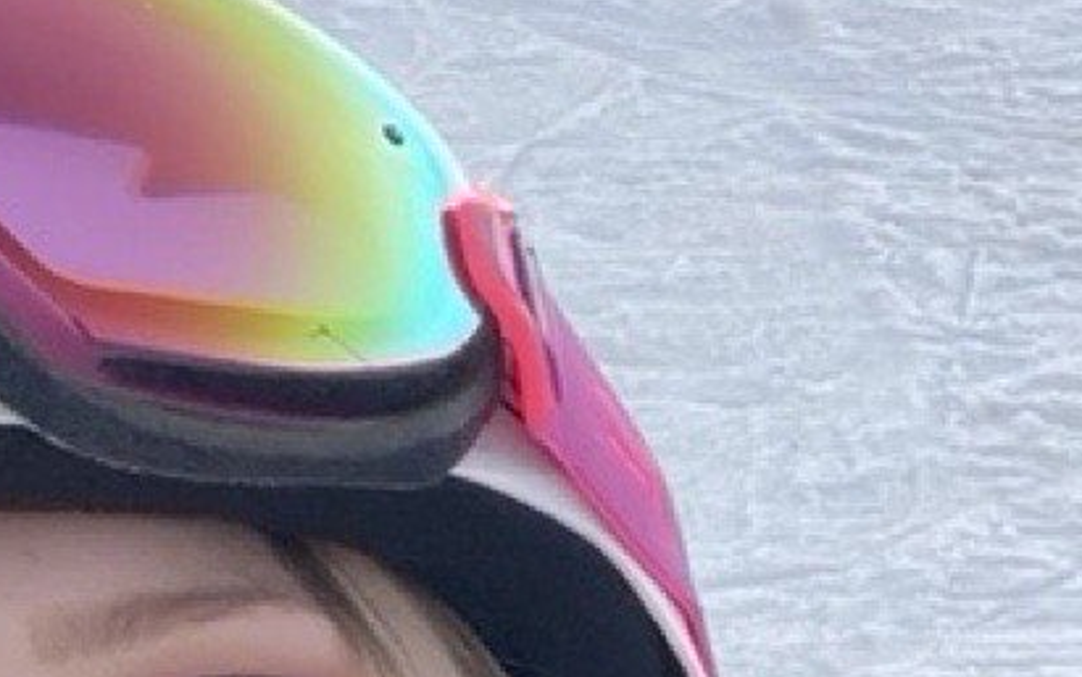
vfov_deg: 13.0
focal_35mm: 95
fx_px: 2802
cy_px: 1017
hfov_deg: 19.4
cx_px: 1566
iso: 320
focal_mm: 2.71
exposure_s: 1/40
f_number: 2.2
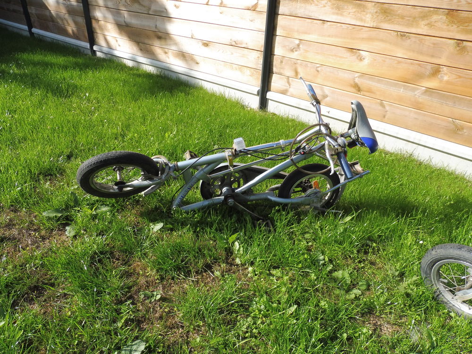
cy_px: 177
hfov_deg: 71.6
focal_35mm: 24
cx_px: 236
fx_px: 327
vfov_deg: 56.8
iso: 100
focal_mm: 4.3
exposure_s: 1/400
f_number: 4
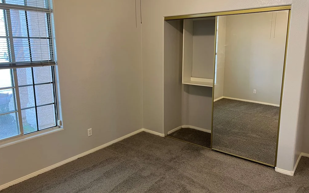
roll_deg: -0.1
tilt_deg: -11.0
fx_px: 236
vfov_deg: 44.5
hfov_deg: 66.5
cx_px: 155
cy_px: 91
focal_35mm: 28
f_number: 1.5
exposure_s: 1/60
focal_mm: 5.7
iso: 125
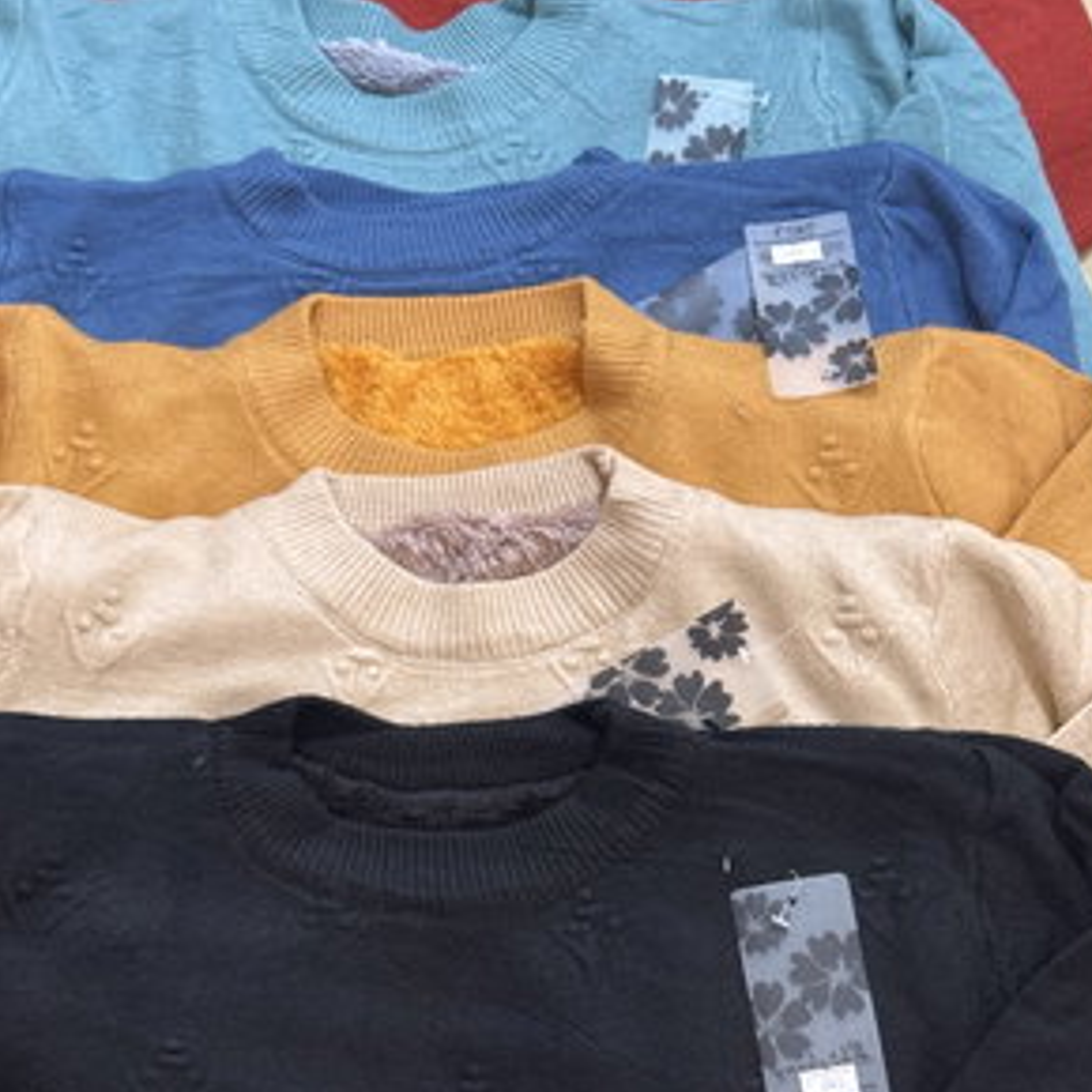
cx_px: 448
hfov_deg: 22.2
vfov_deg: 22.2
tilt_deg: -65.5
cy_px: 668
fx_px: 2784
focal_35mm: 78
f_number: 1.78
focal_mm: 6.76
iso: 250
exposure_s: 1/50
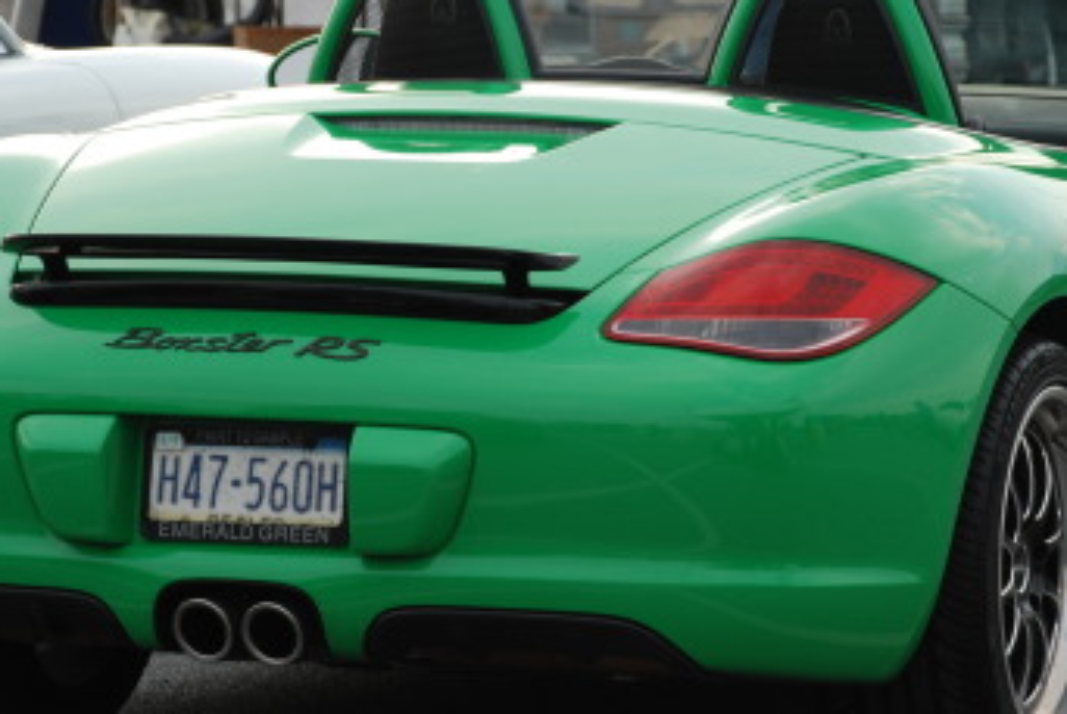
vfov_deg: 5.8
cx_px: 629
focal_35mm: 238
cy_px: 309
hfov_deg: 8.6
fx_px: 7061
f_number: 5.6
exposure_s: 1/125
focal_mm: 85
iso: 100
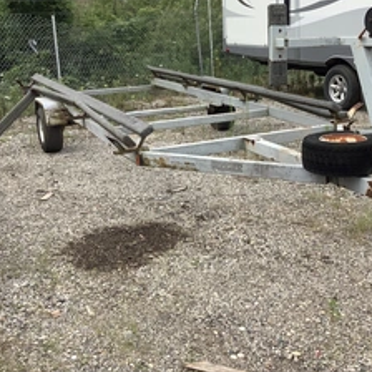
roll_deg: +3.3
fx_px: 596
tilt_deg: -13.4
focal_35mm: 49
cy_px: 161
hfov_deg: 34.5
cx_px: 232
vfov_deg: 34.6
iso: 25
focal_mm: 3.3
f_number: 2.4
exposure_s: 1/747
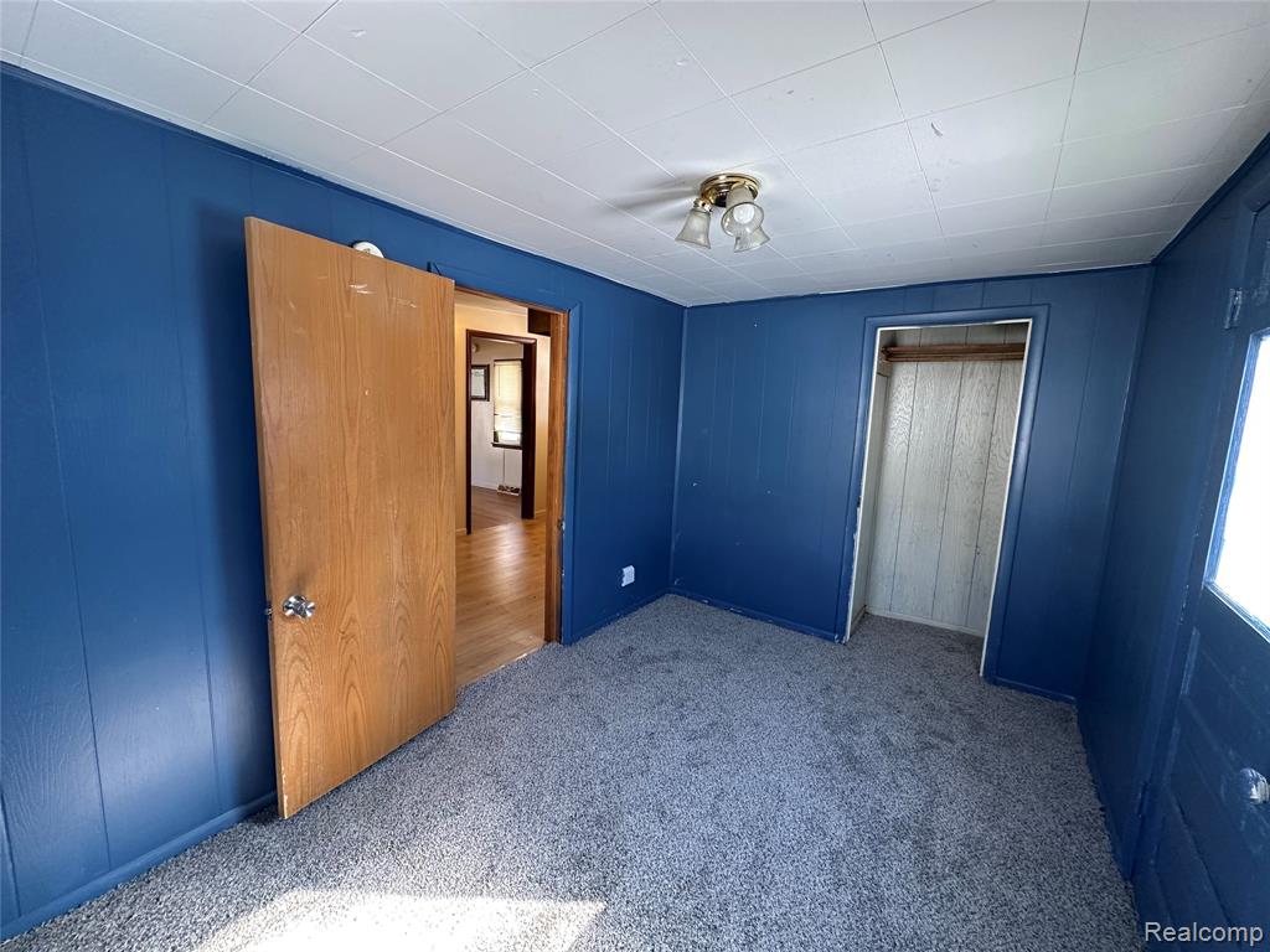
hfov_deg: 102.1
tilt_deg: -7.4
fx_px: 514
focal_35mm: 14
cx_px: 635
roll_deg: -1.5
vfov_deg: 85.7
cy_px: 476
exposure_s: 1/120
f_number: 2.2
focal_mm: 2.22
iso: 320
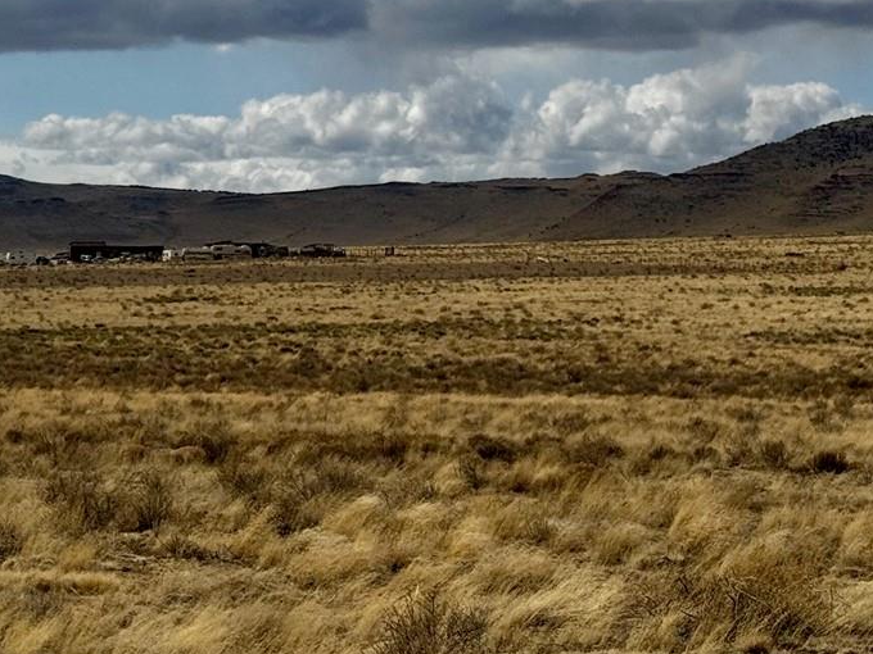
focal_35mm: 113
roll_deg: -0.7
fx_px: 2850
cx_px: 406
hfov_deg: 17.4
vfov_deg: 13.0
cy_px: 103
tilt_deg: +2.7
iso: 64
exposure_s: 1/12500
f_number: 1.78
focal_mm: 6.76
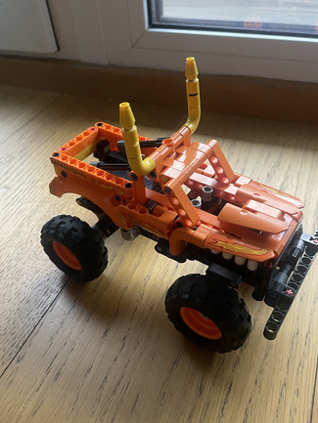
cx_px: 160
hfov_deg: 46.8
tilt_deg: -44.8
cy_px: 234
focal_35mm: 30
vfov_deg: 59.8
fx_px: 367
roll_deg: +4.5
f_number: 1.6
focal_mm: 4.2
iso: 500
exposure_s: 1/46
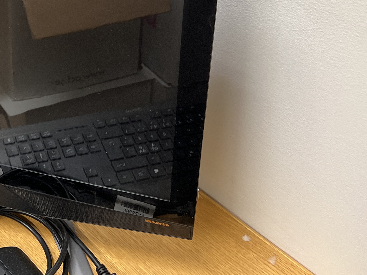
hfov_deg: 29.6
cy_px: 16
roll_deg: +14.5
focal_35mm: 59
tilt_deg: -40.8
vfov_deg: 24.0
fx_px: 626
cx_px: -30
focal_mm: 5.7
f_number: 1.5
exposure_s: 1/100
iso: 125
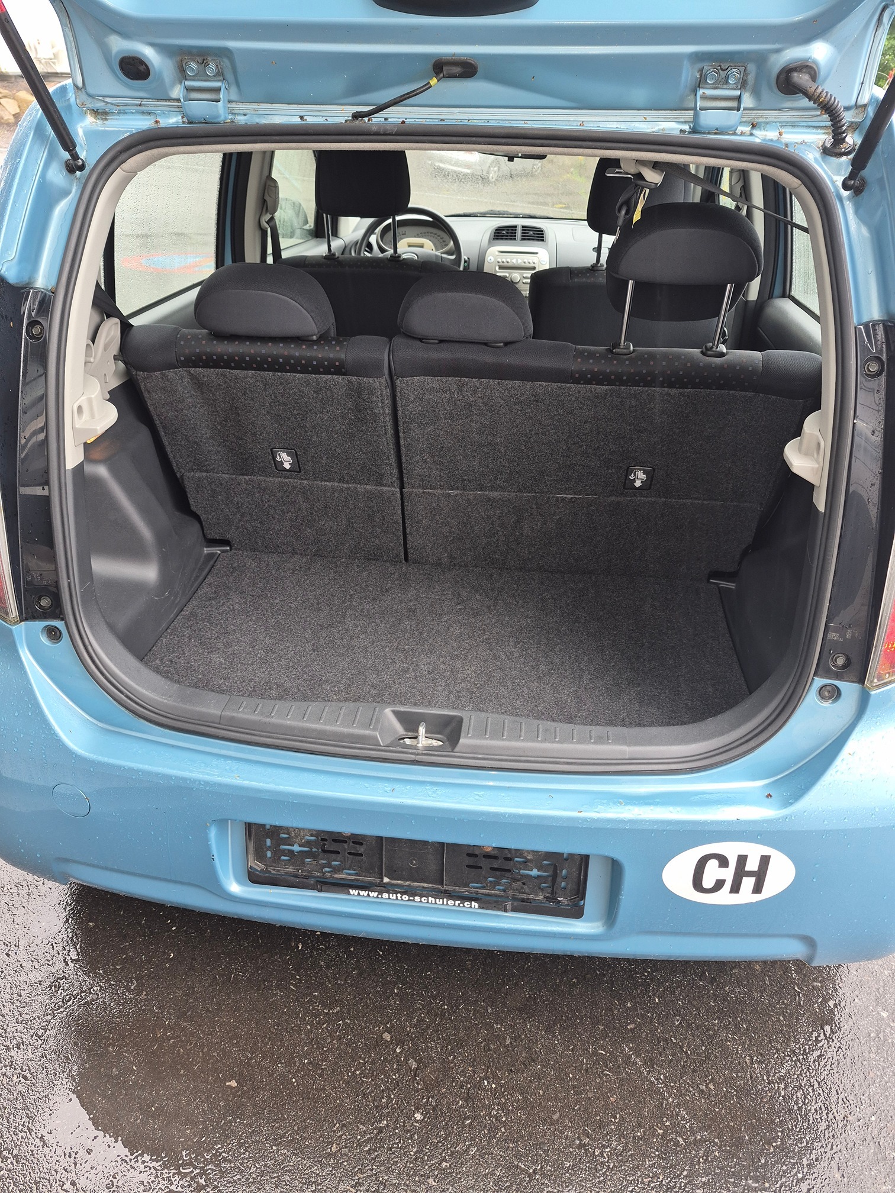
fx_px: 793
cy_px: 596
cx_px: 448
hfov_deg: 58.9
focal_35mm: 23
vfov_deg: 73.9
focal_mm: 5.4
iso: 40
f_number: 1.8
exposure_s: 1/50
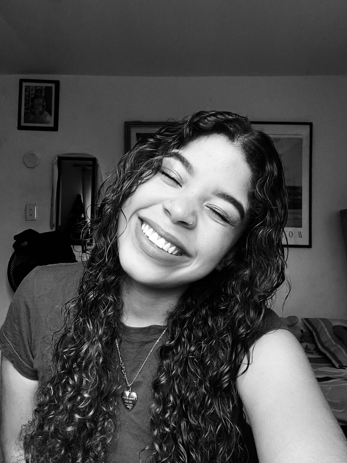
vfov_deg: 60.0
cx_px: 174
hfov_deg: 46.8
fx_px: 401
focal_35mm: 30
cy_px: 232
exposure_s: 1/60
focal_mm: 2.71
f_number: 2.2
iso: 160
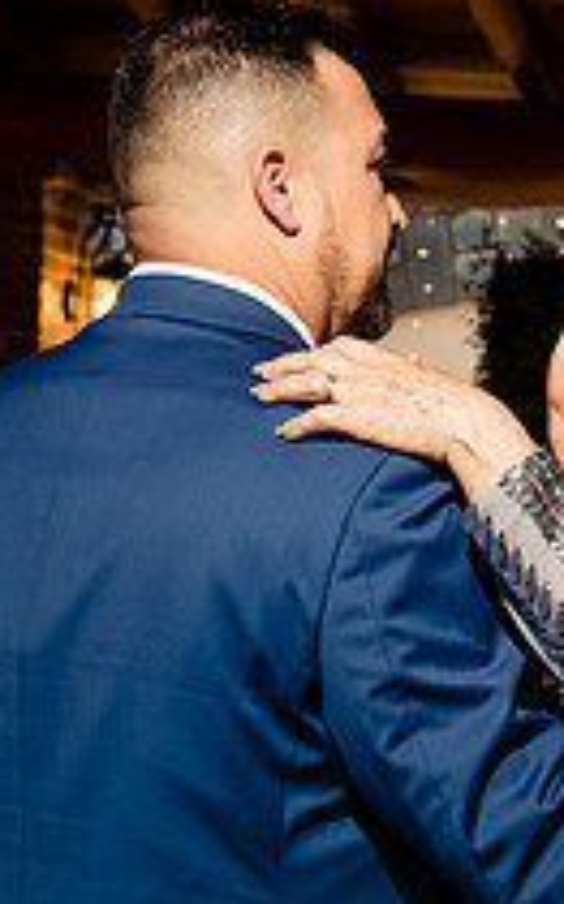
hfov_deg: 9.5
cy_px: 678
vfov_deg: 15.4
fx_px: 3325
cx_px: 814
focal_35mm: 135
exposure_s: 1/200
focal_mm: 48
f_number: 6.3
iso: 2000
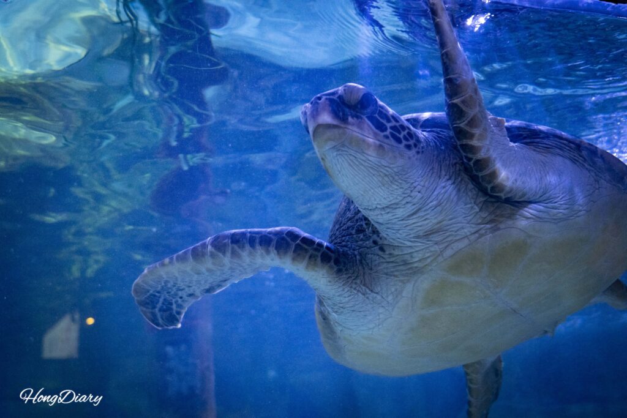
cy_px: 209
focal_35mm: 41
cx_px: 314
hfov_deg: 47.4
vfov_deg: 32.6
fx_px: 714
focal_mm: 41
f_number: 5
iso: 12800
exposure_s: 1/160
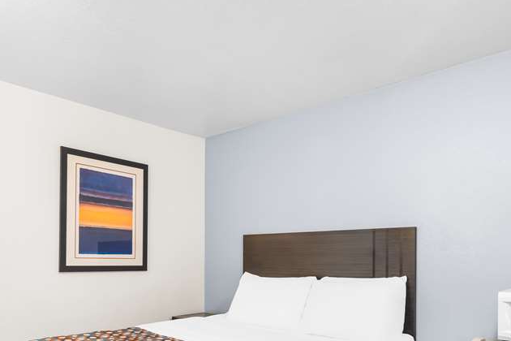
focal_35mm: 26
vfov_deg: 47.1
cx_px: 226
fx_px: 369
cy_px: 268
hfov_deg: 69.2
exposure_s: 2
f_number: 8
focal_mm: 11
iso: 400
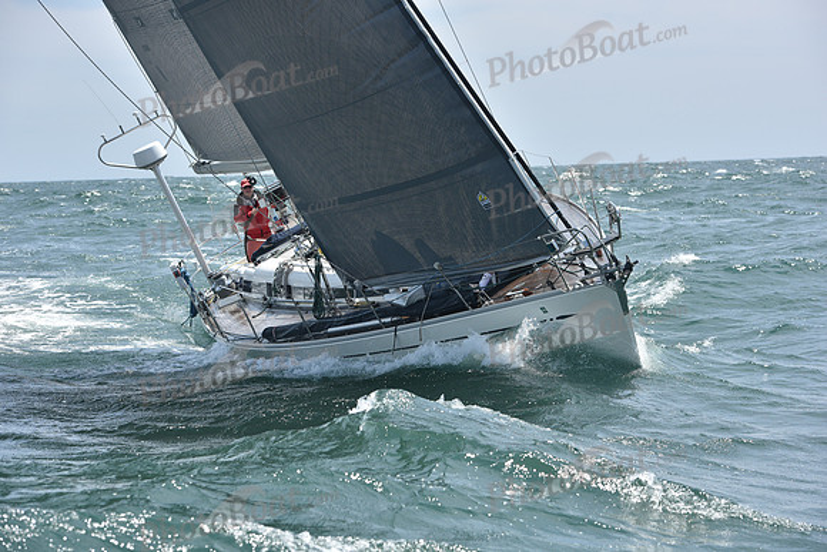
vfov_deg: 13.0
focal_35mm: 105
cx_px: 414
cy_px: 276
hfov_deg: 19.5
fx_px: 2413
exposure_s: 1/1250
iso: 250
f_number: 6.3
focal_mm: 105
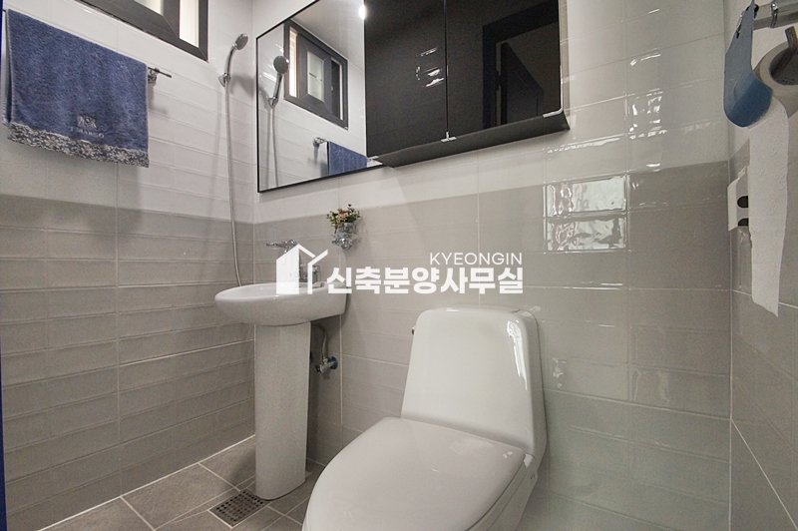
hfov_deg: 100.4
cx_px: 399
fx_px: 332
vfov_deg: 77.2
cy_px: 266
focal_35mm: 15
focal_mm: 10
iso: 1600
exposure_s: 1/40
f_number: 9
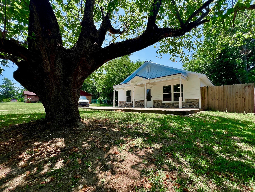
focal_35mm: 14
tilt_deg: +1.6
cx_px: 134
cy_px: 102
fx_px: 103
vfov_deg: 85.6
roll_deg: -0.1
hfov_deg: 102.0
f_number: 1.8
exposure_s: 1/677
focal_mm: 1.57
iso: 32
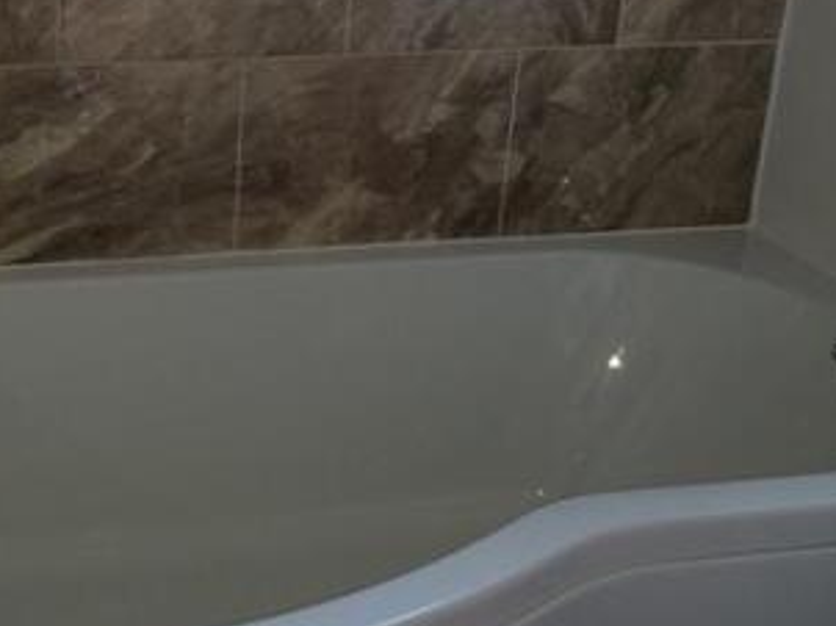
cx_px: 109
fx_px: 1351
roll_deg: -1.1
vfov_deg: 25.6
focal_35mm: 56
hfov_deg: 32.9
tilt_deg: -20.1
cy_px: 123
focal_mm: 4.15
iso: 64
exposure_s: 1/30
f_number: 2.2
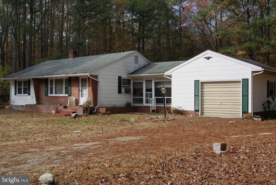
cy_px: 92
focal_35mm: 39
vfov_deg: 34.3
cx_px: 138
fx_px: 299
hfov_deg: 49.5
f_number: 11
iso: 100
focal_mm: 26
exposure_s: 1/125
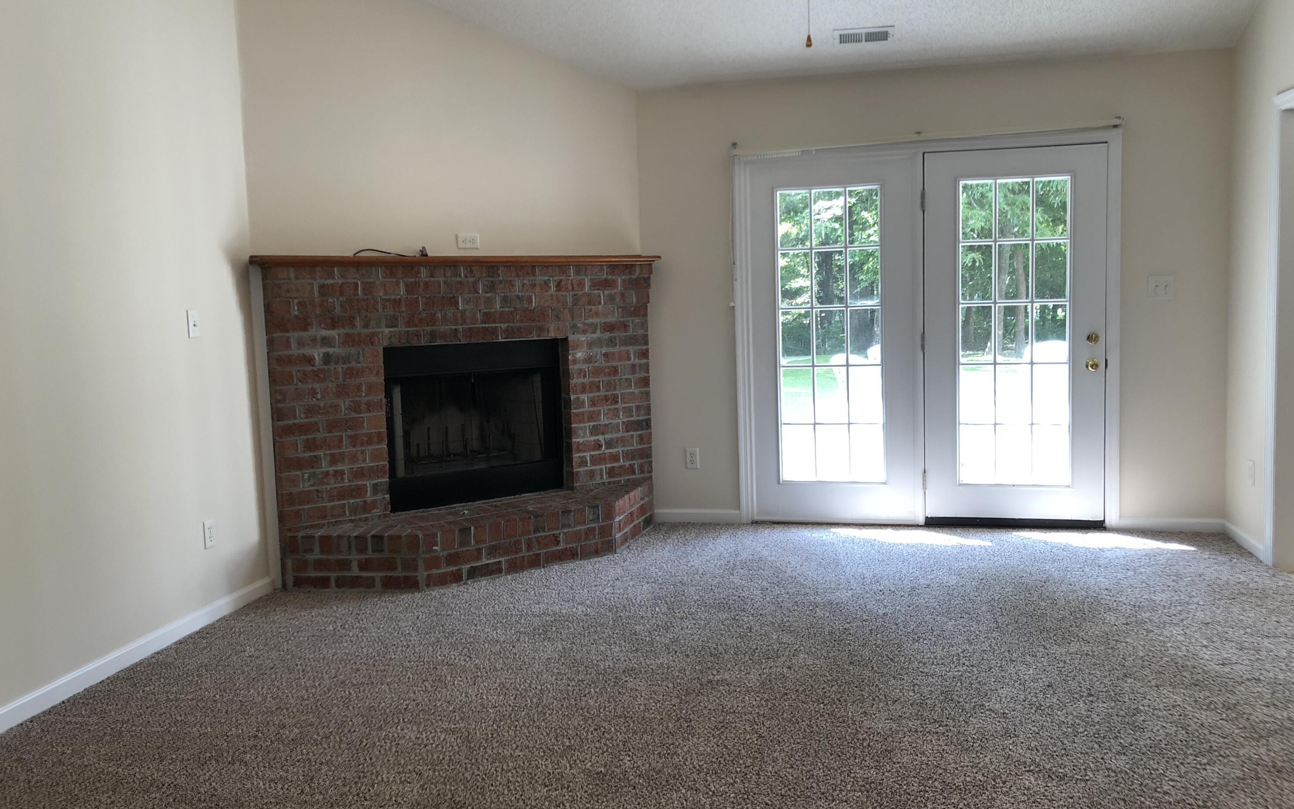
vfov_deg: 41.8
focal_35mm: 30
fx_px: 1058
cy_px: 391
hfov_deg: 62.9
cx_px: 644
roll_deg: +1.8
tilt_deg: -5.5
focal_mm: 3.99
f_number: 1.8
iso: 25
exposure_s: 1/30
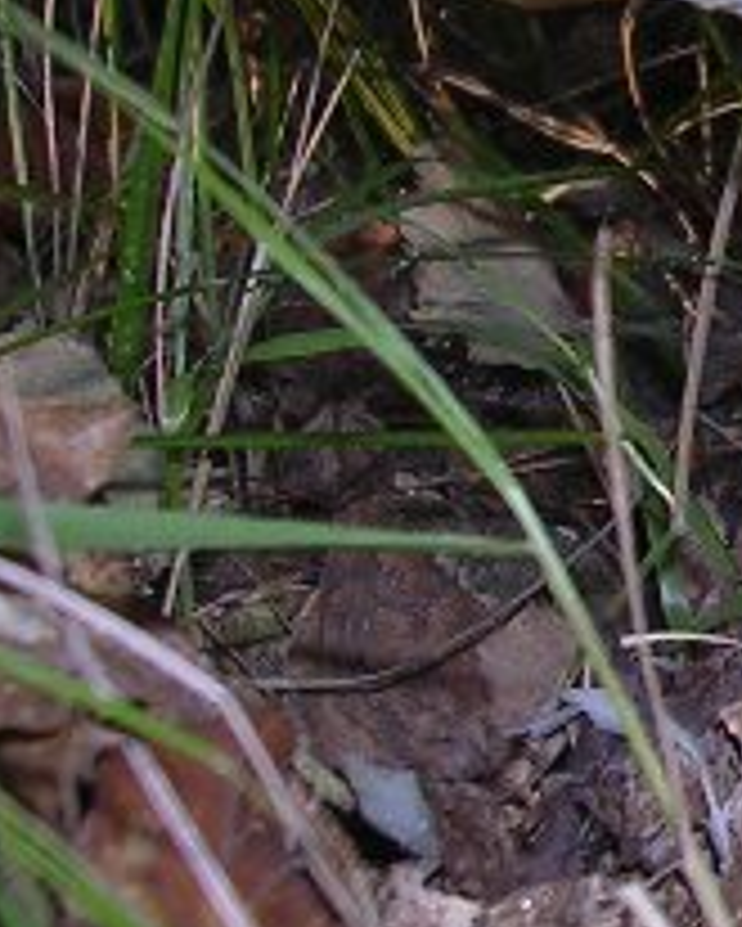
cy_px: 378
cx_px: 1241
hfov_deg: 10.6
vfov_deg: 13.9
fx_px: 3785
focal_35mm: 138
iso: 100
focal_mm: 5.8
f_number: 2.8
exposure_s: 1/60.1
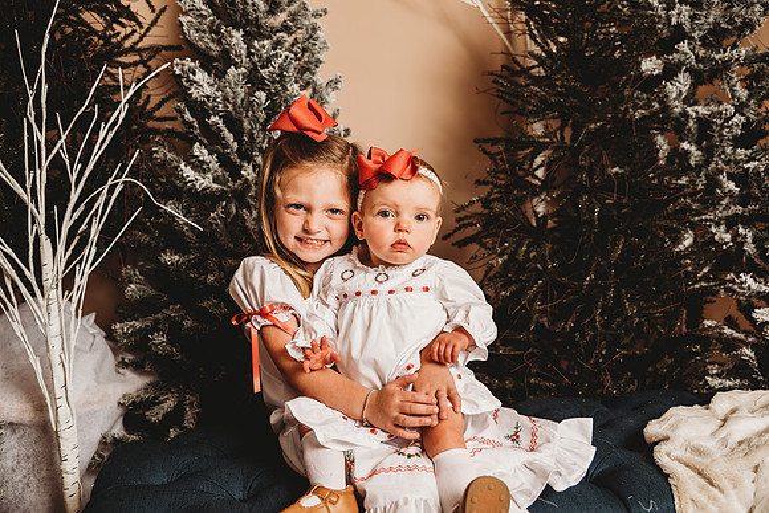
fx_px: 748
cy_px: 256
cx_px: 384
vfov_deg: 37.9
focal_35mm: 35
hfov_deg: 54.4
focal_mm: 35
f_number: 4
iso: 100
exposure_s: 1/160
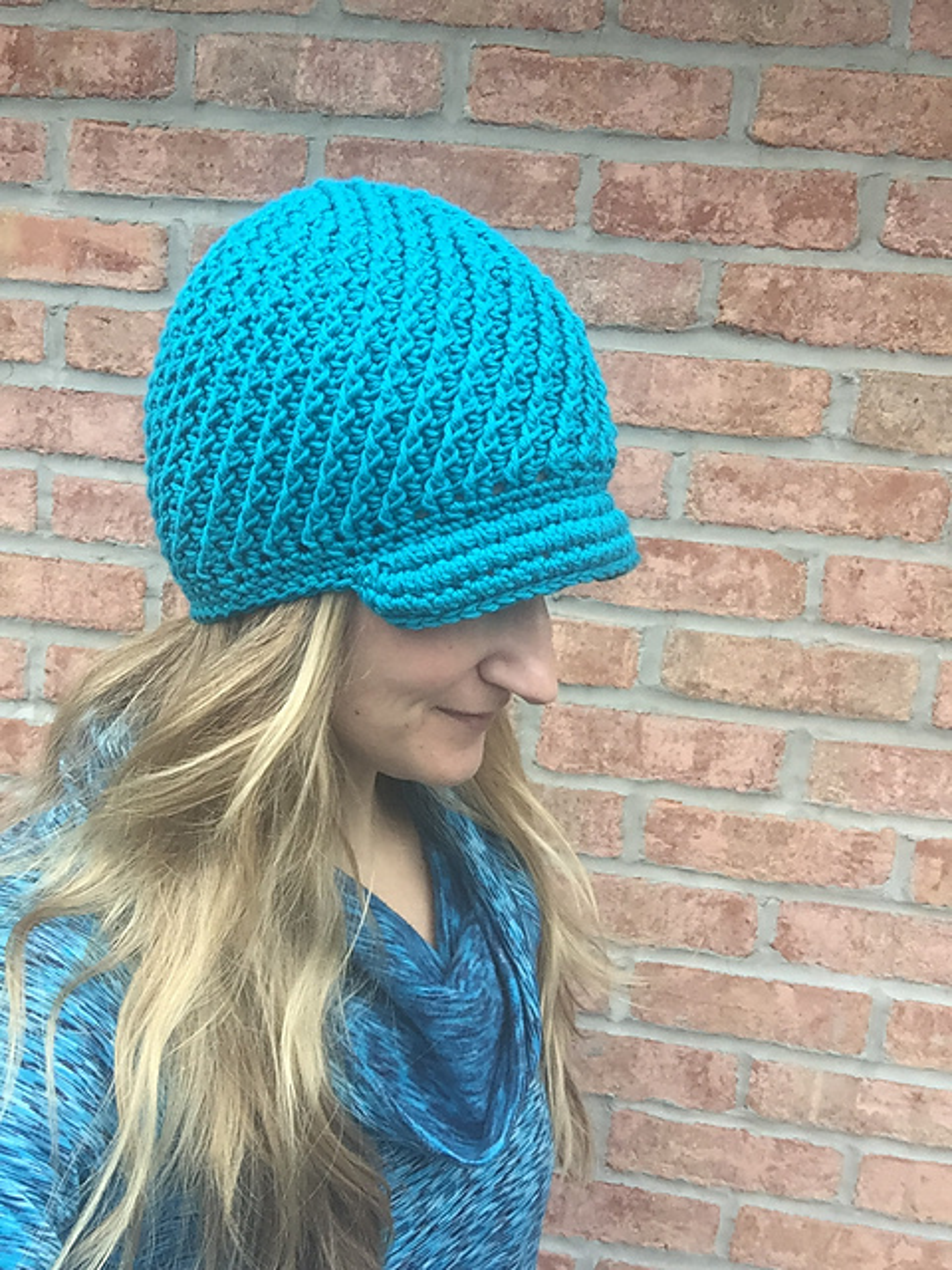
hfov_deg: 45.4
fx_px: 1137
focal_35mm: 31
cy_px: 635
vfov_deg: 58.4
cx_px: 476
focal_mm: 2.65
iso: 40
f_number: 2.2
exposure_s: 1/120
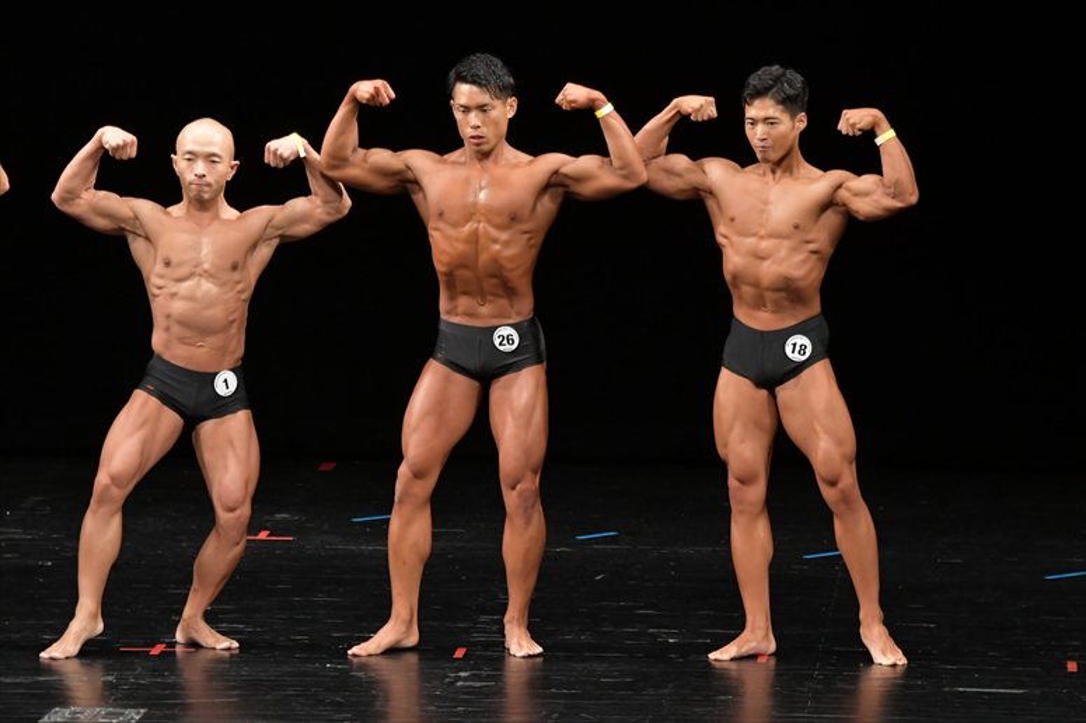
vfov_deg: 5.1
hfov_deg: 7.6
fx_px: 8141
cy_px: 362
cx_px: 543
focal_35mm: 270
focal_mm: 180
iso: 3200
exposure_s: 1/400
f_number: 5.6
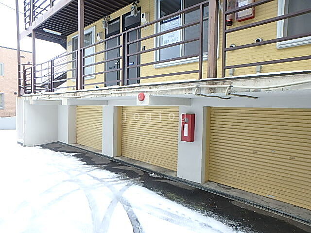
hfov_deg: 79.0
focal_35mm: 21
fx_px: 189
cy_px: 116
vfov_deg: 63.4
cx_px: 156
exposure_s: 1/125
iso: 125
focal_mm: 3.7
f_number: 3.5
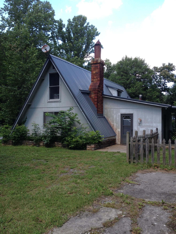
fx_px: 237
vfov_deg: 52.6
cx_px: 88
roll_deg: -1.2
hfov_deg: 40.7
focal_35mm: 35
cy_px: 117
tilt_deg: -3.7
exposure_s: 1/305
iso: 50
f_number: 2.4
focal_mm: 4.28
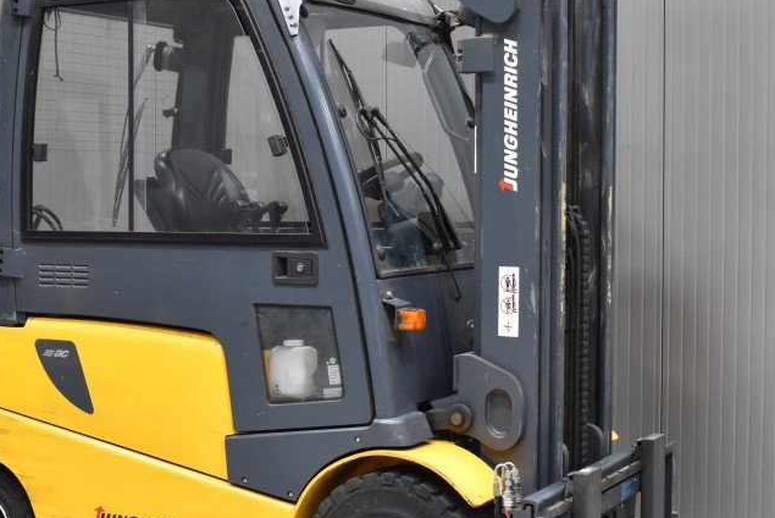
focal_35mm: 68
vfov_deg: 20.0
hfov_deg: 29.6
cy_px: 269
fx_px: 1464
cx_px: 348
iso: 1250
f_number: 4.5
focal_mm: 24
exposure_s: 1/50
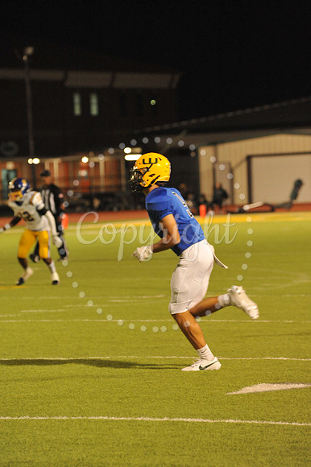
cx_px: 156
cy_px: 234
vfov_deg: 10.3
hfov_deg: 6.9
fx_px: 2595
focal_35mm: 200
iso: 5000
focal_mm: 200
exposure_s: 1/200
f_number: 5.6
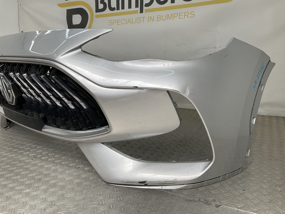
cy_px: 107
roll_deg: +0.0
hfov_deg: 61.7
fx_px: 239
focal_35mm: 29
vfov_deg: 48.2
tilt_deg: -15.6
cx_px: 142
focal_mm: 3
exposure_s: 1/469
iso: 16
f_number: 1.8
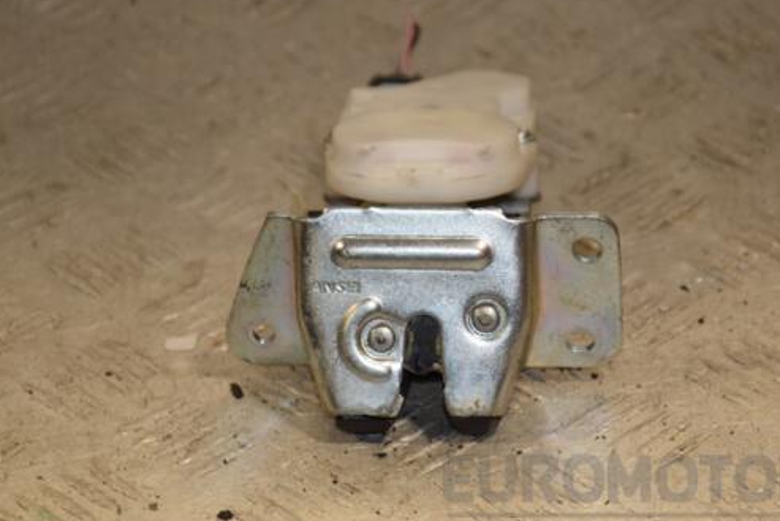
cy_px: 268
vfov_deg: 7.2
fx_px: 4152
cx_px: 413
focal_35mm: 192
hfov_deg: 10.7
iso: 800
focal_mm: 105
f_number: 6.3
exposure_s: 1/200
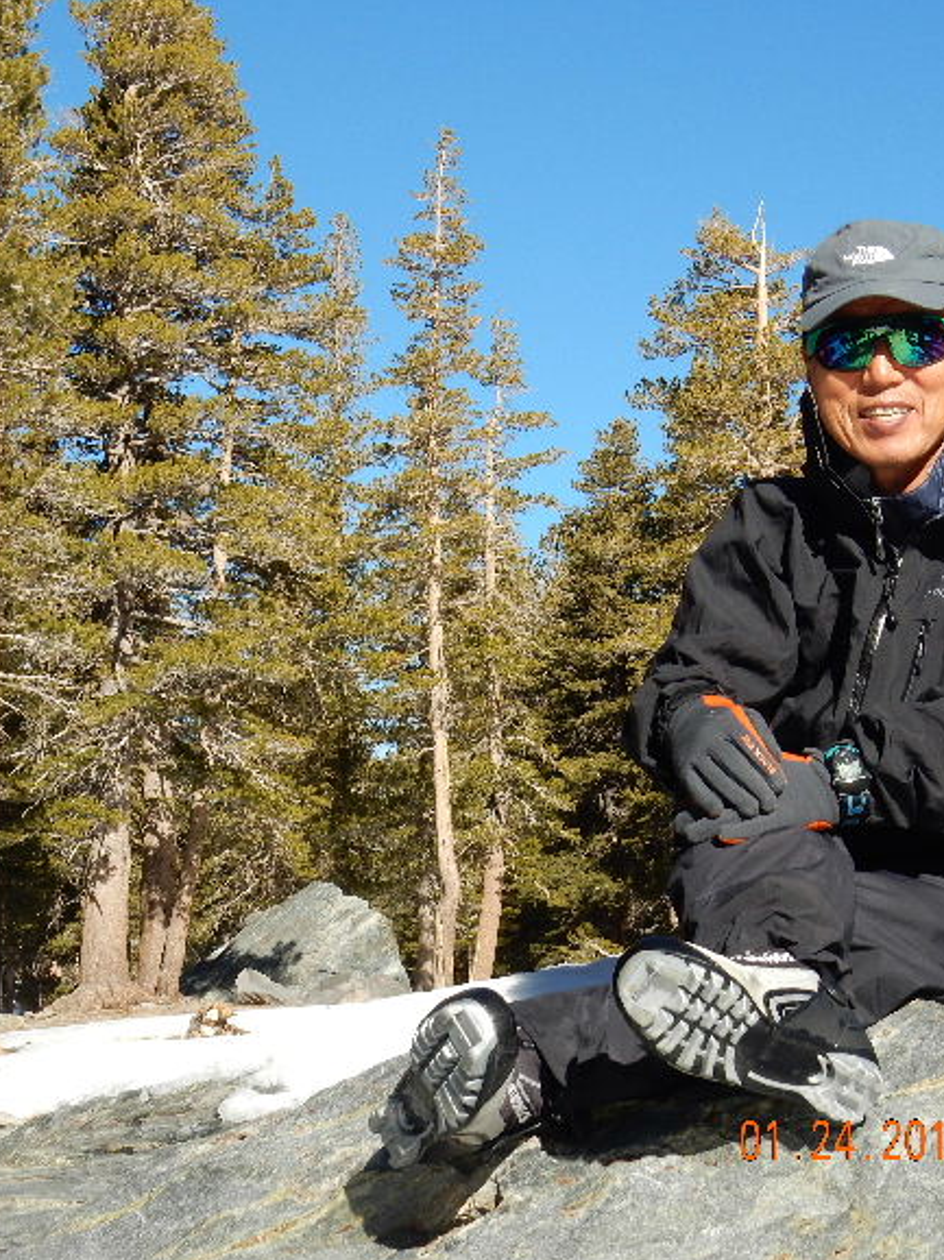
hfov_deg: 18.2
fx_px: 2947
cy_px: 635
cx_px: 412
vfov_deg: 24.1
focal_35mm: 81
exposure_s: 1/800
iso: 125
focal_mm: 10.7
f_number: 4.5
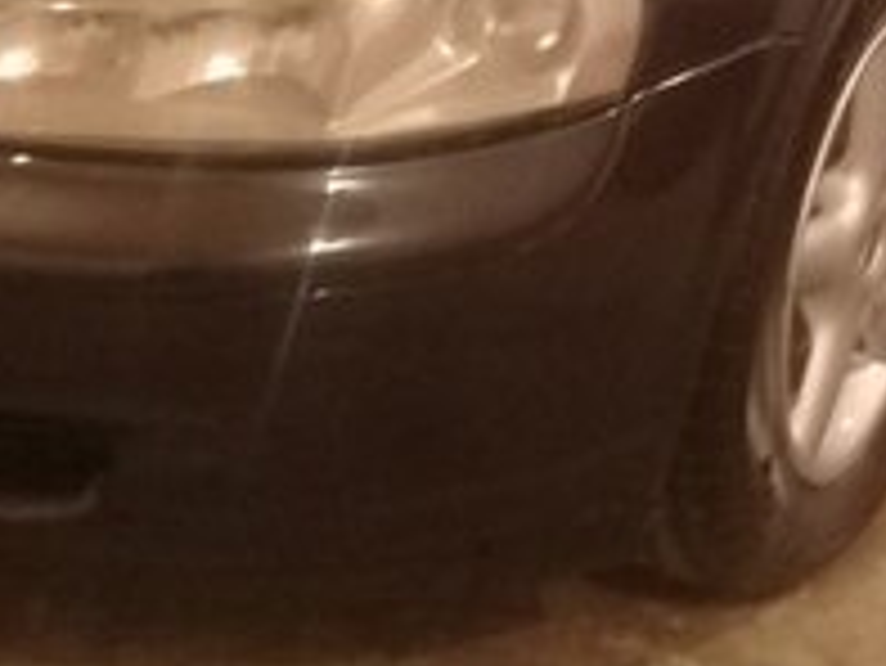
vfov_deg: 13.3
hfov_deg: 18.9
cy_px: -376
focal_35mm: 104
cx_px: 436
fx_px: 2664
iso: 200
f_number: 2.2
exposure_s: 1/17
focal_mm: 3.3
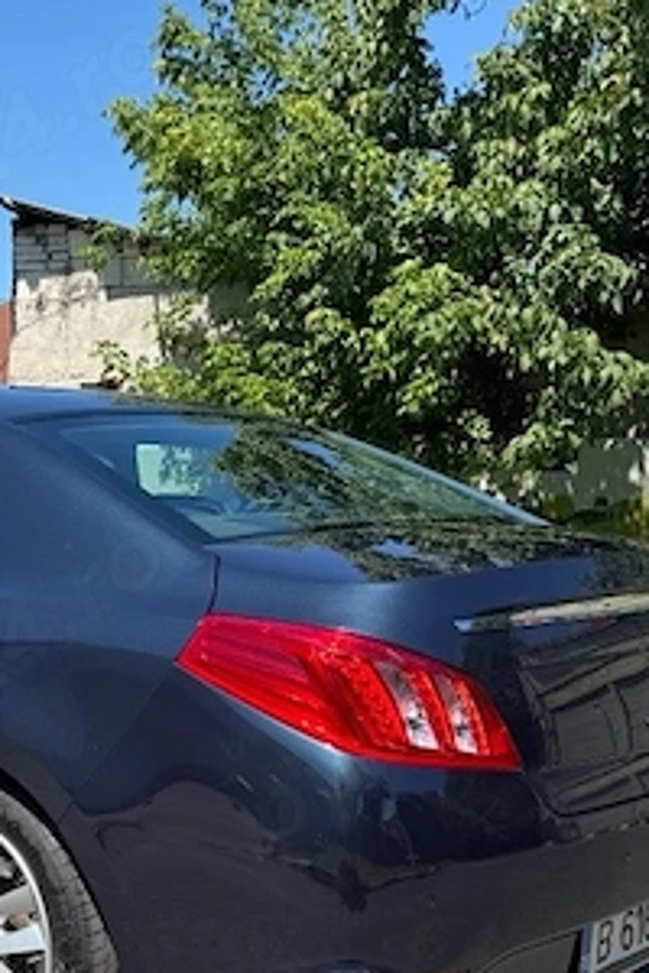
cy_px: 704
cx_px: 81
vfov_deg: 38.8
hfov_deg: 26.2
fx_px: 1352
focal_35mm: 50
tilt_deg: -9.1
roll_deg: -0.2
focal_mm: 6.76
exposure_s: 1/2174
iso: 80
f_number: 1.78
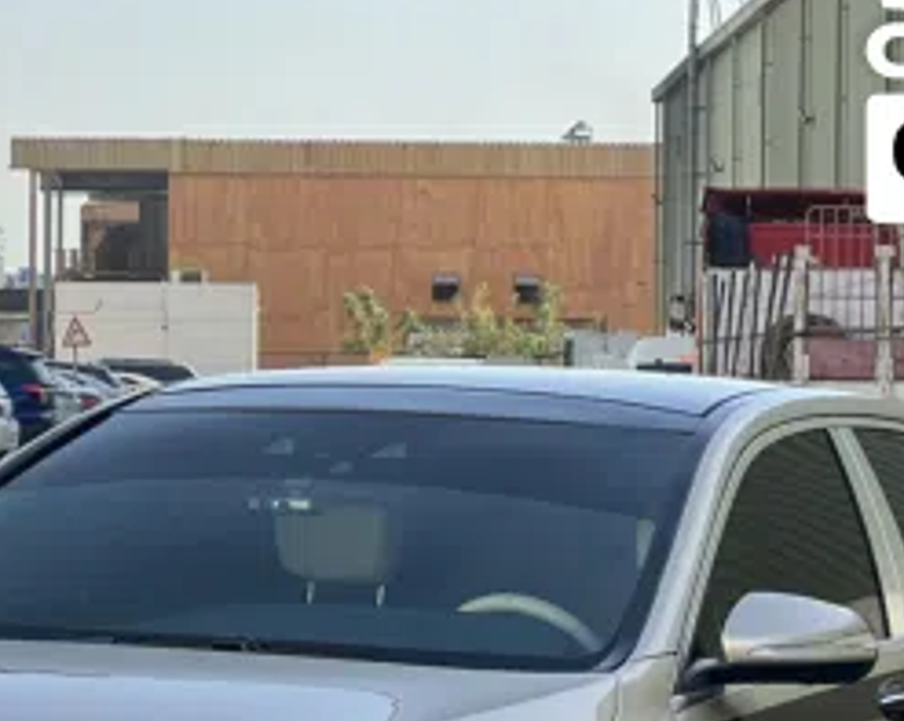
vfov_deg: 7.9
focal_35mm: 195
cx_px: 315
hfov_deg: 9.9
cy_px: 750
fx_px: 5211
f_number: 2.8
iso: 32
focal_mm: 9
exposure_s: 1/295
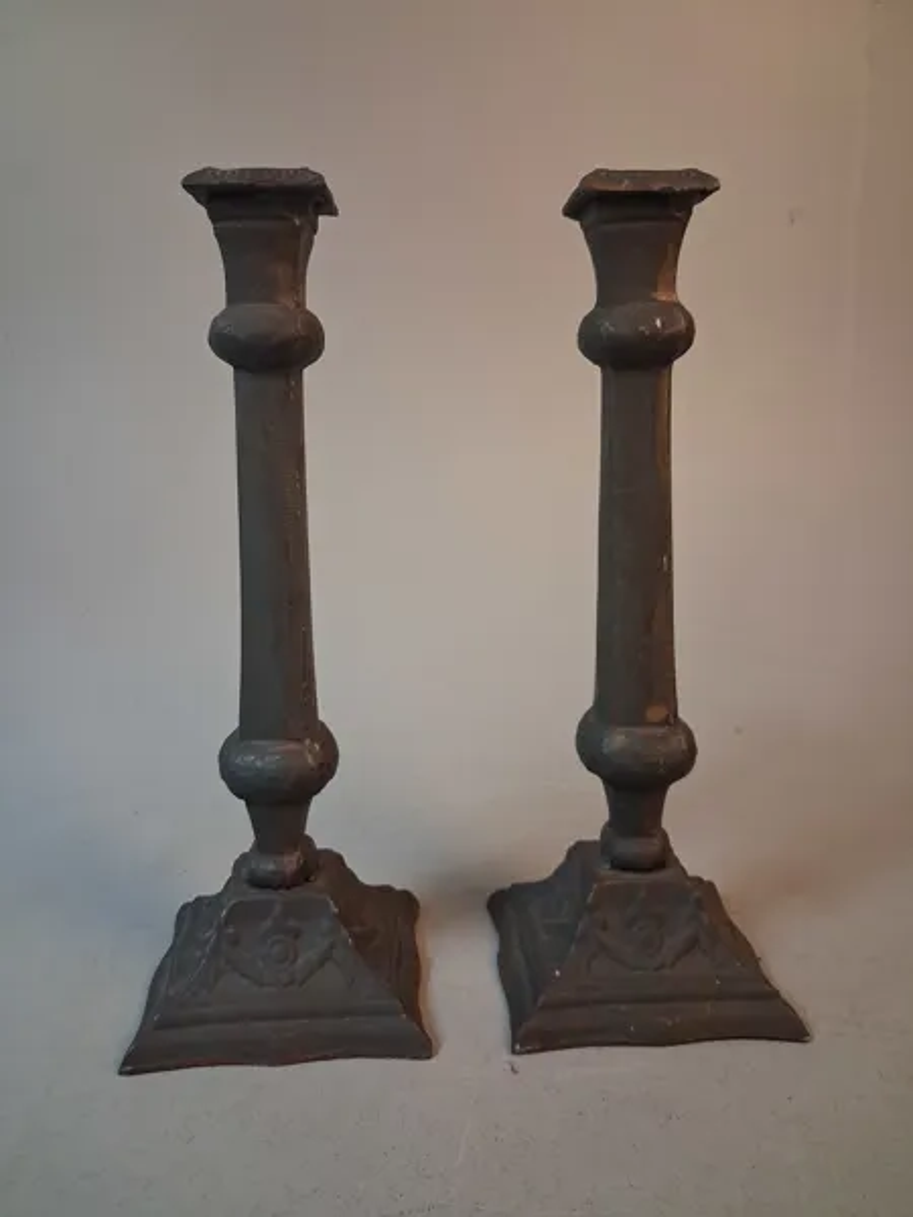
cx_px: 456
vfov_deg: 65.3
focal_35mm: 27
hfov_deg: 51.4
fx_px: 950
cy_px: 608
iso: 400
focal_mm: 4
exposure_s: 1/50
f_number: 1.8
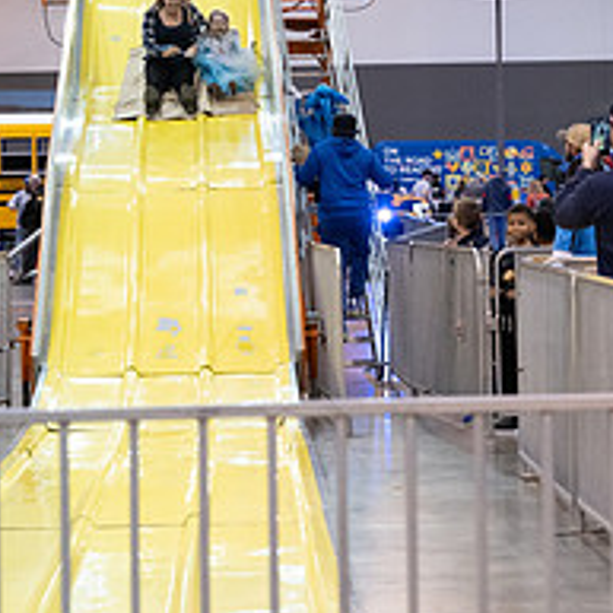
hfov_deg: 12.5
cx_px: 197
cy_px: 76
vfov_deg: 12.5
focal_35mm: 139
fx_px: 2785
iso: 3200
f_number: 4.5
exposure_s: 1/500
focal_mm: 70
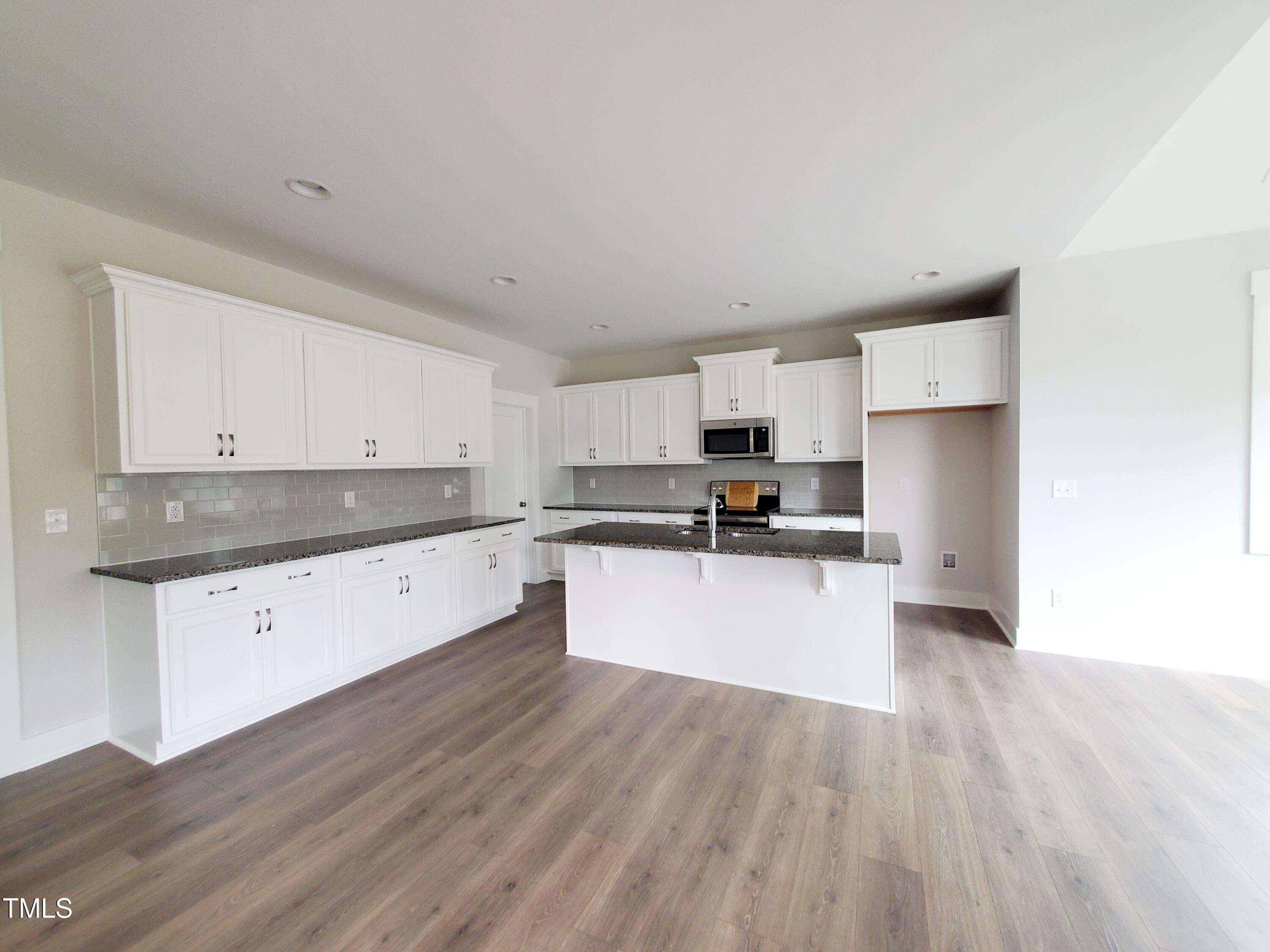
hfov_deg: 106.2
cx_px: 635
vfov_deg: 89.9
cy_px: 476
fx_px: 477
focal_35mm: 13
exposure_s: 1/59.2
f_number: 2.2
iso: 125
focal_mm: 1.8
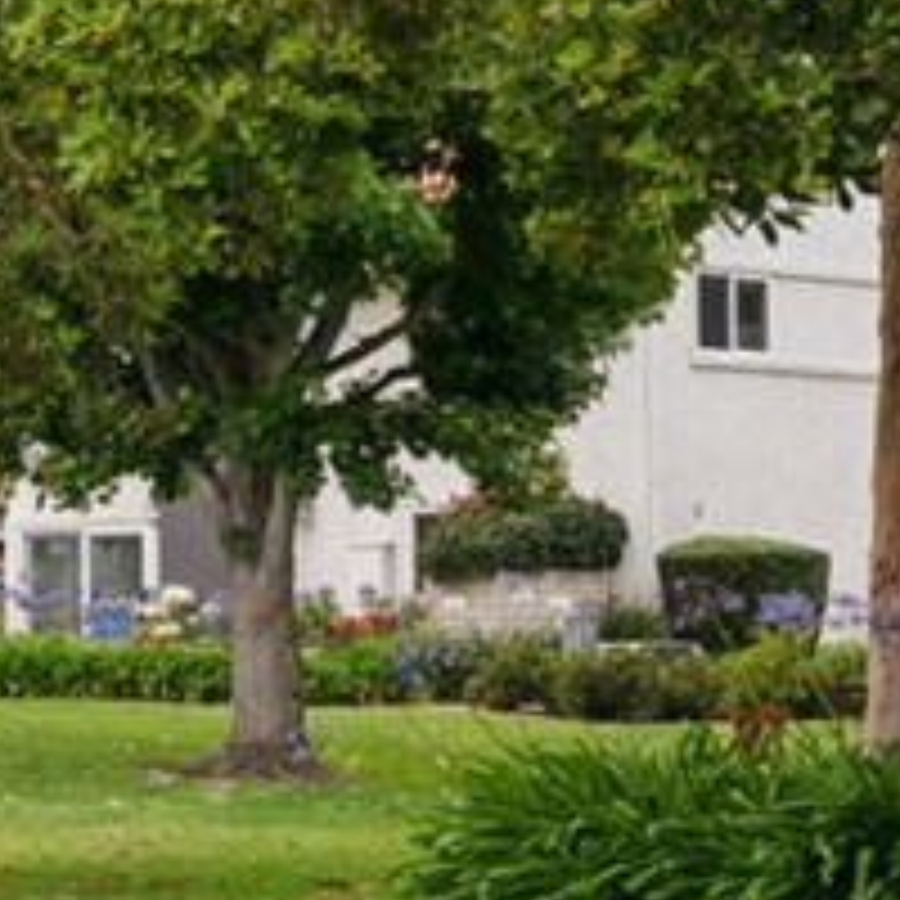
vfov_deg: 12.5
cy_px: 682
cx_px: -1112
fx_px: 4089
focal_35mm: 139
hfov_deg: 11.0
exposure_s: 1/160
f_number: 9
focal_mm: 32
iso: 100
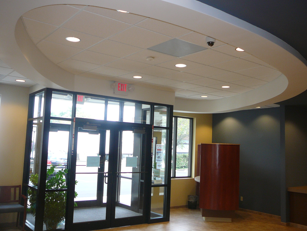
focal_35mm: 35
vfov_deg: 40.7
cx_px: 154
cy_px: 116
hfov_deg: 52.6
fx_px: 310
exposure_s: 1/30
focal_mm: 5.2
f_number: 2.8
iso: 100
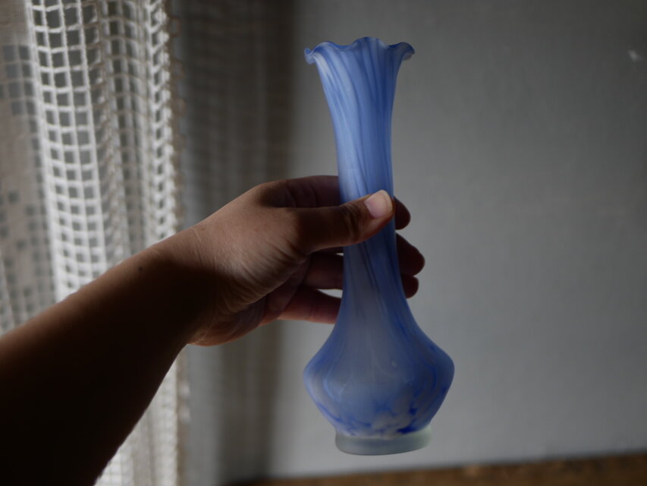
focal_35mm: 50
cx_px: 324
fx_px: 935
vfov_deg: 29.1
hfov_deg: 38.2
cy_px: 243
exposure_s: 1/125
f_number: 1.7
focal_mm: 25
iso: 250
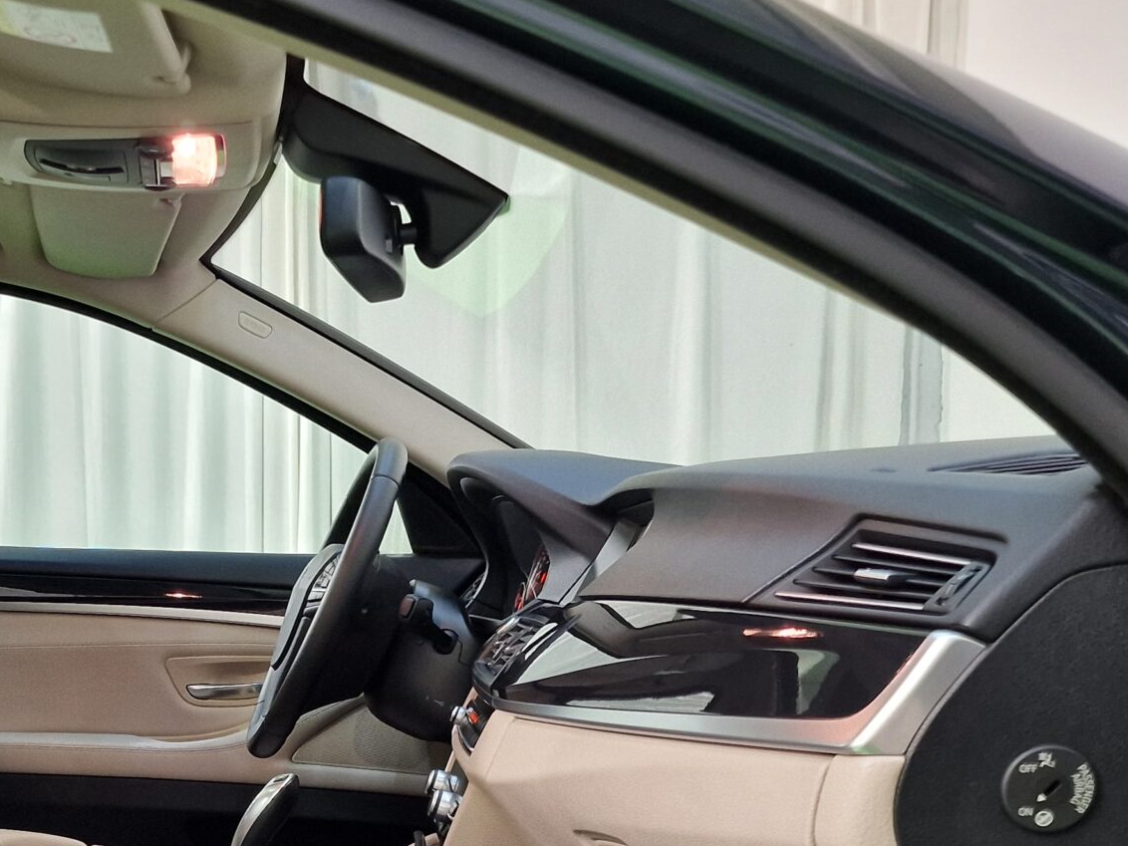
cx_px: 125
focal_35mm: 52
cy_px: 811
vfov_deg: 26.8
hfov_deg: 34.8
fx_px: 1694
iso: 200
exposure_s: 1/50
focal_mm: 6.4
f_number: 1.8
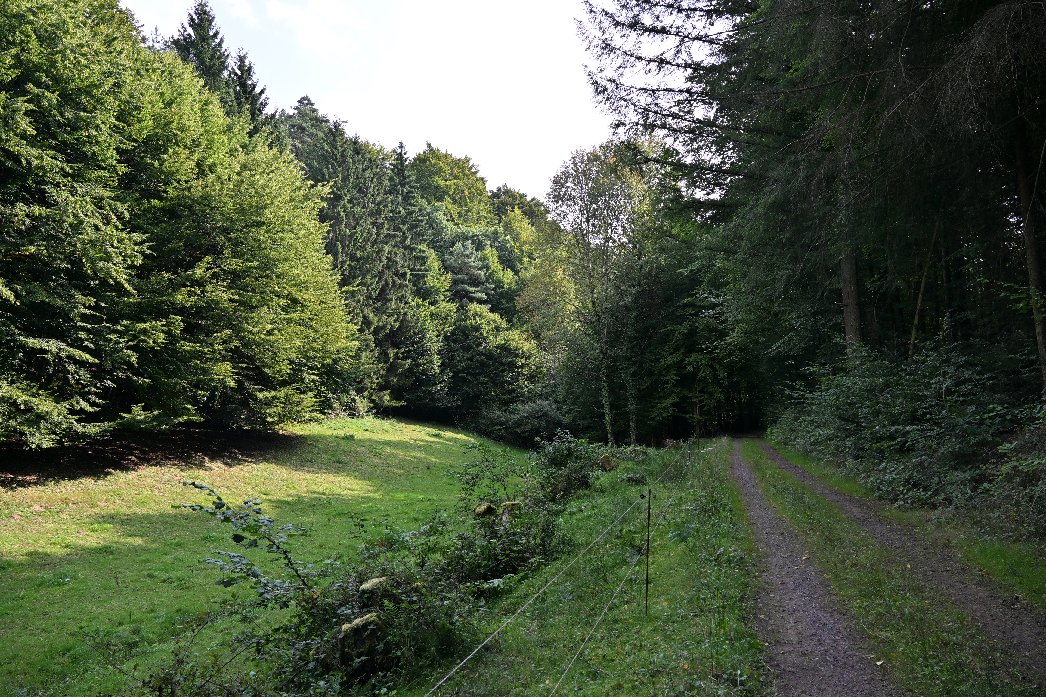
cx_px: 523
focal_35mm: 27
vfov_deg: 47.9
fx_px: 784
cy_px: 348
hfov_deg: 67.4
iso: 140
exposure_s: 1/250
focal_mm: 18
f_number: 5.6
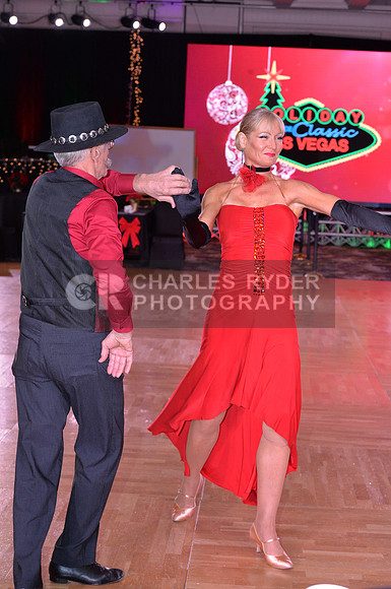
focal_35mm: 70
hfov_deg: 19.4
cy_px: 294
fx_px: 1144
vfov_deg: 28.9
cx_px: 196
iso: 2000
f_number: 7.1
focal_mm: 70
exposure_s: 1/250
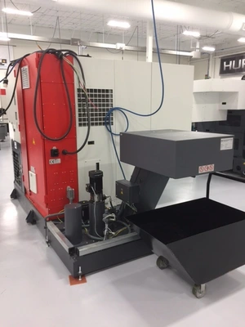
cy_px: 164
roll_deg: +0.6
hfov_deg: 48.2
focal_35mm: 29
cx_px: 122
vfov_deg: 61.7
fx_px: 274
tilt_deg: -13.3
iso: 50
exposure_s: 1/15
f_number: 2.2
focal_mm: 4.15
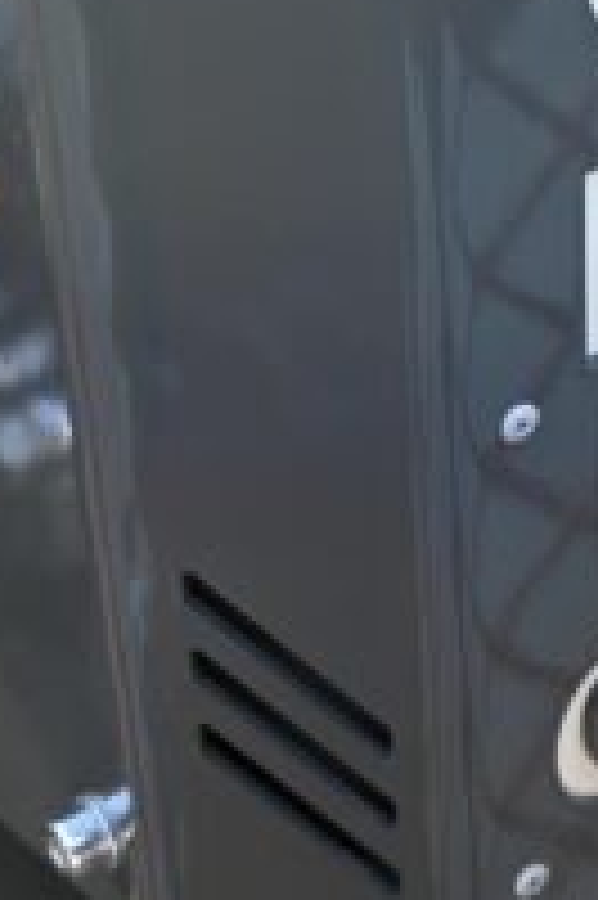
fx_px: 2918
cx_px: 832
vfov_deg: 17.3
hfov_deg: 11.3
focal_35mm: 117
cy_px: 146
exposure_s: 1/50
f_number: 4.5
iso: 100
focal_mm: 30.5
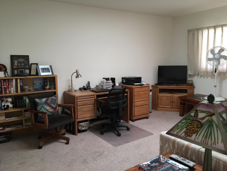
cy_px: 86
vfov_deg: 48.2
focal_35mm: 29
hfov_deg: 61.7
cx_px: 114
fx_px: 190
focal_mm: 4.15
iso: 50
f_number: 2.2
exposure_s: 1/30
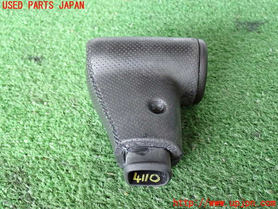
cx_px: 139
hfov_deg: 40.4
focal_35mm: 47
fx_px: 377
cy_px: 104
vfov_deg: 30.9
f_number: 3.1
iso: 800
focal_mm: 8.4
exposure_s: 1/30
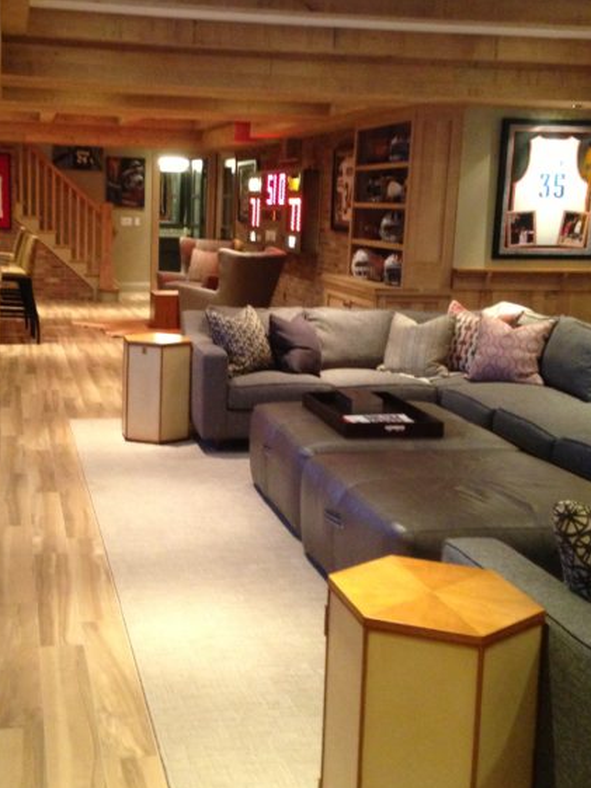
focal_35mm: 47
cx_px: 184
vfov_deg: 40.4
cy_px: 356
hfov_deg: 30.6
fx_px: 1071
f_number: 2.4
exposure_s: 1/20
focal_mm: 4.13
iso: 400
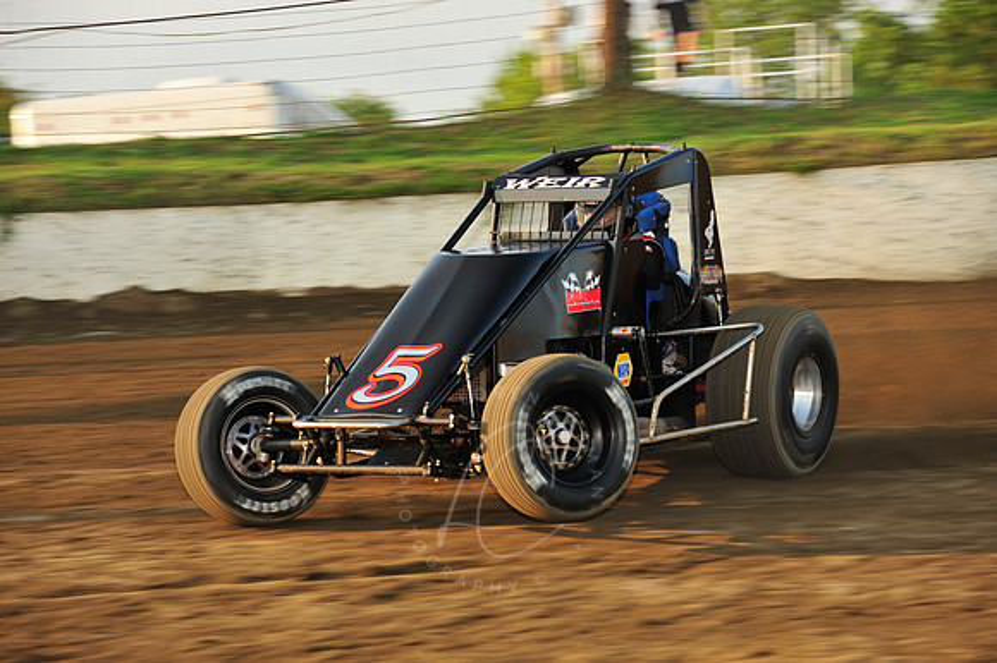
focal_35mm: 170
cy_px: 332
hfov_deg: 12.1
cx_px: 498
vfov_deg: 8.1
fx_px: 4705
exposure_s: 1/320
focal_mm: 170
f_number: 8
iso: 400
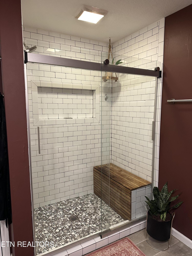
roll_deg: +0.4
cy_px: 128
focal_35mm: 24
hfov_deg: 56.8
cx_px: 96
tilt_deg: -7.1
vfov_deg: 71.6
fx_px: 177
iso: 320
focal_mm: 6.86
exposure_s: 1/60
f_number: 1.78
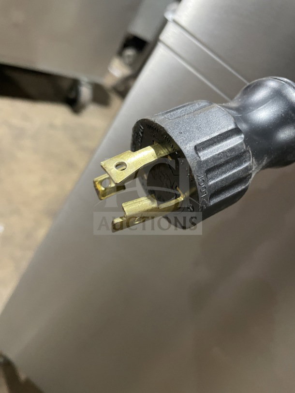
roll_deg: -34.1
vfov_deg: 67.3
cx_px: 148
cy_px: 196
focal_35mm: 26
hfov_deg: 53.1
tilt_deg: -32.3
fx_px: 295
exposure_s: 1/60
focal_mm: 4.2
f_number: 1.6
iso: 400
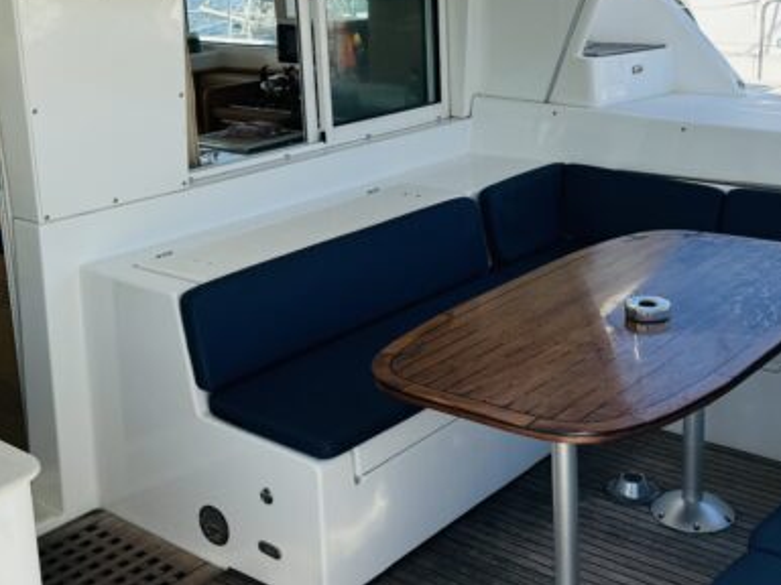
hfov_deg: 39.6
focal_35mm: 48
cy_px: 230
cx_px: 372
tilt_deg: -15.0
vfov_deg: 30.2
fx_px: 1083
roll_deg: +1.8
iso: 80
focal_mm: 6.76
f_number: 1.78
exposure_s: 1/2331
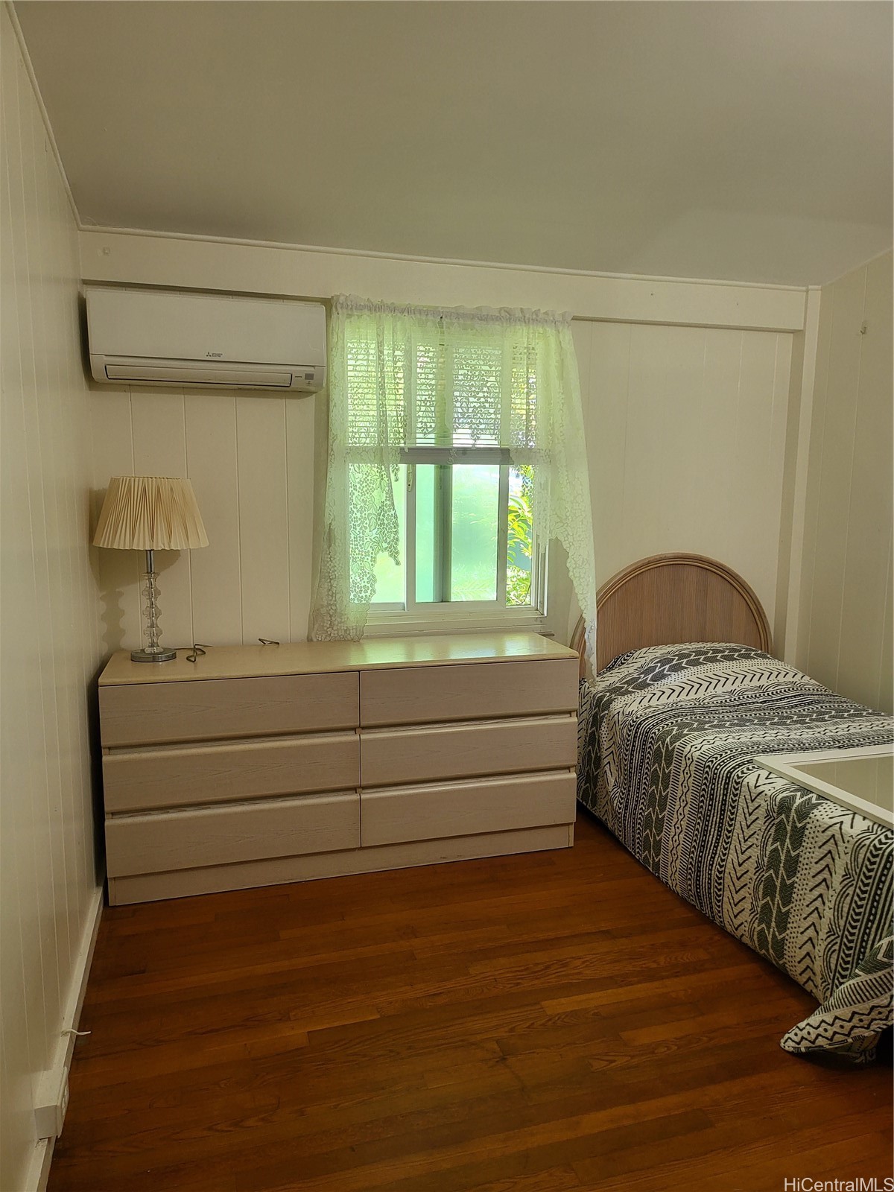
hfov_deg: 56.8
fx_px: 826
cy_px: 596
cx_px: 447
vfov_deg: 71.6
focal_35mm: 24
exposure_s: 1/60
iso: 250
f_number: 1.8
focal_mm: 5
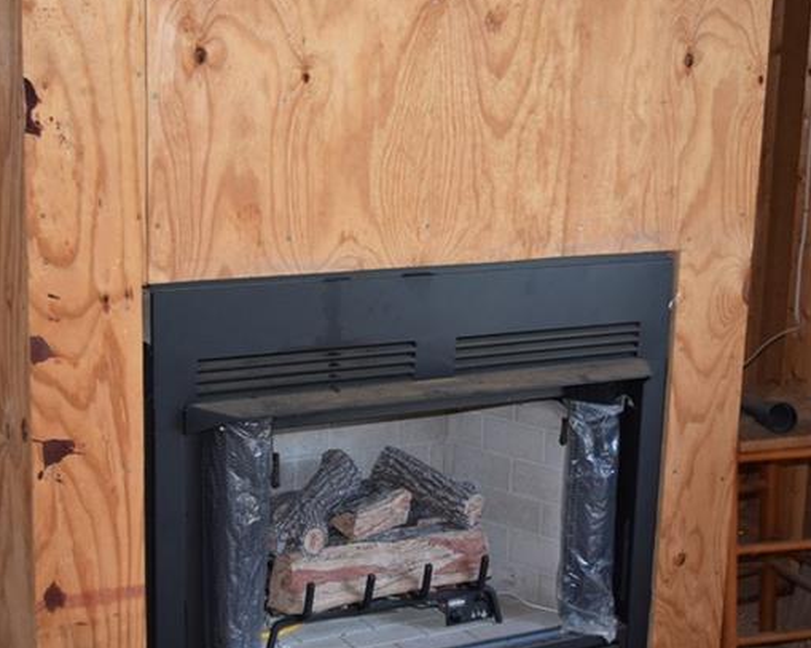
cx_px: 405
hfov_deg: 27.9
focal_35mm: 68
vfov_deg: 22.5
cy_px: 379
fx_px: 1632
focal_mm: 24
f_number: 4
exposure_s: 1/60
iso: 1100
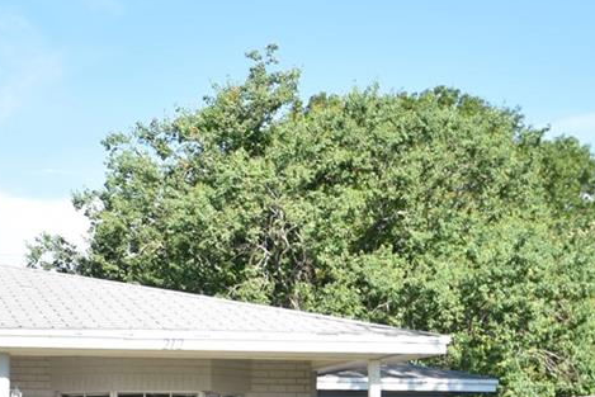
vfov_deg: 17.2
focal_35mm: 77
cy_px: 438
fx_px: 1268
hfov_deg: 23.8
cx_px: -141
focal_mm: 15
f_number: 9.5
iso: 200
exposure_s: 1/350
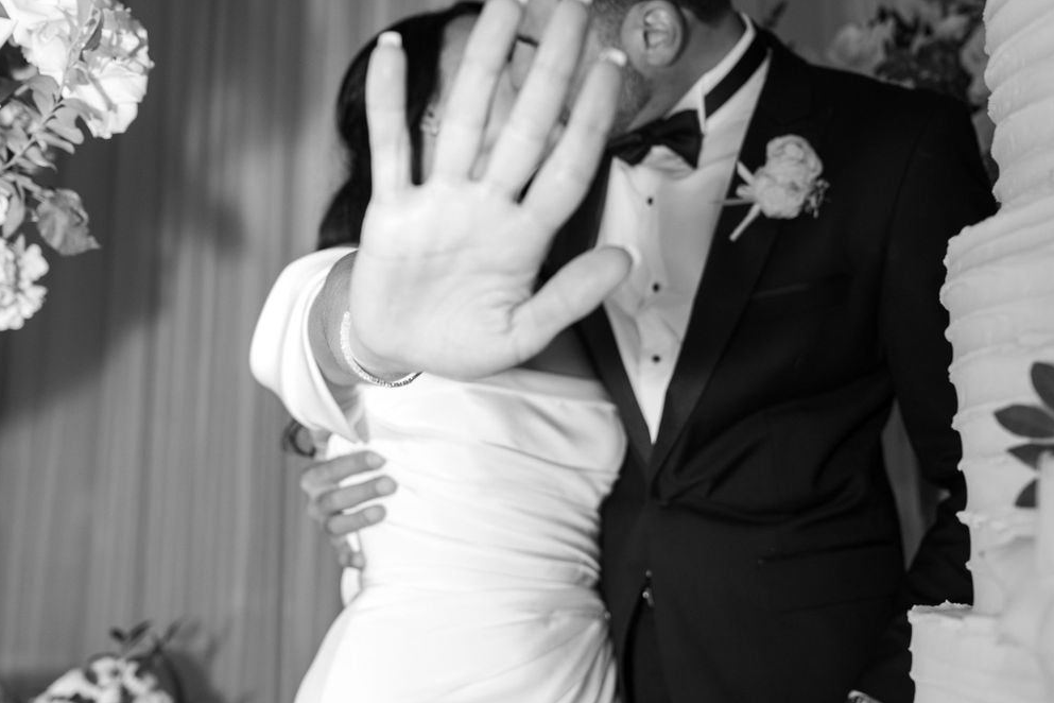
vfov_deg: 35.8
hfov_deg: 51.9
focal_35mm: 37
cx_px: 524
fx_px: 1083
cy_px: 422
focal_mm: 24.5
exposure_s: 1/200
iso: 640
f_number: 2.8
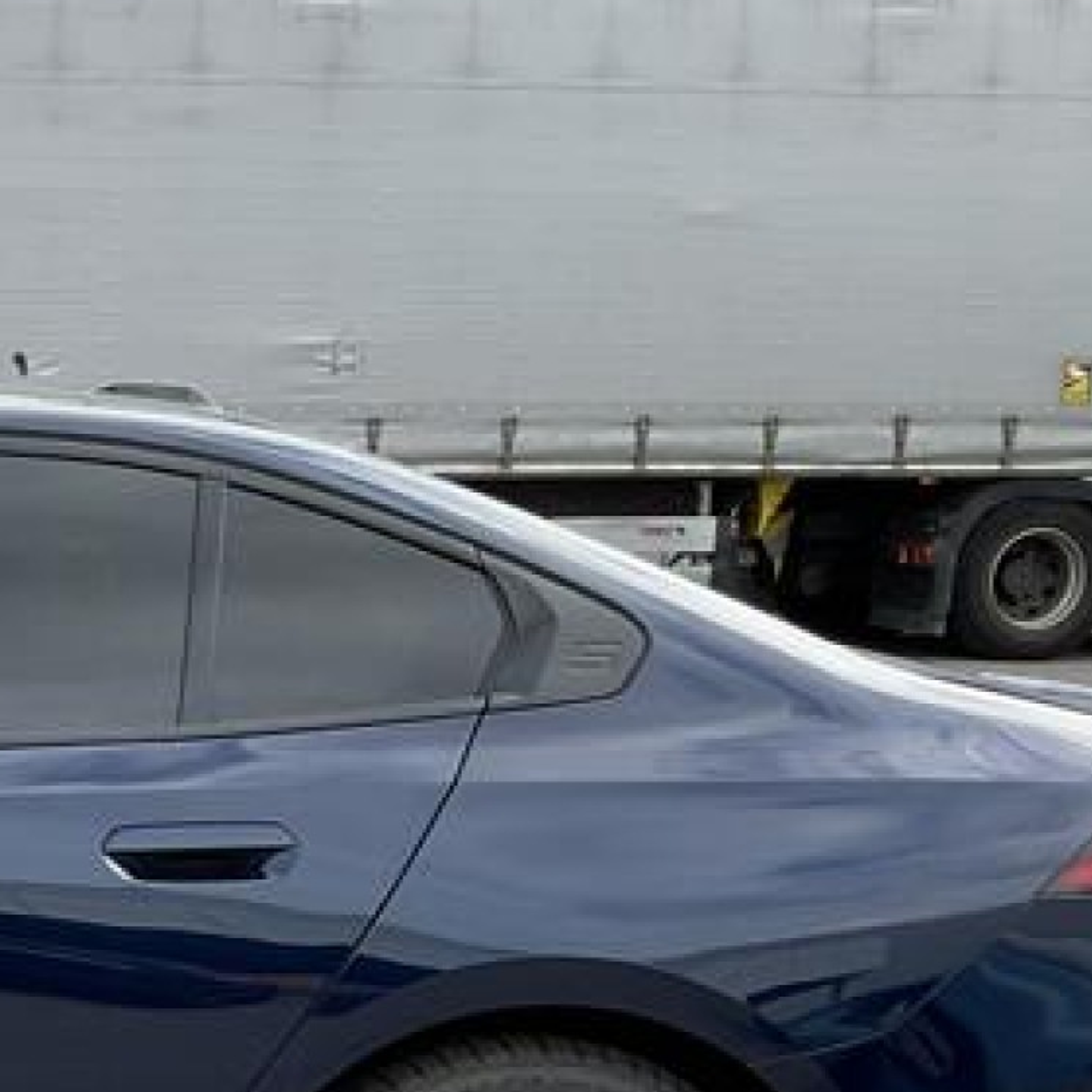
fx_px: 3355
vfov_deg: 18.0
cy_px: 1126
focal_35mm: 94
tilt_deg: -9.9
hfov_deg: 16.7
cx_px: -567
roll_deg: -1.9
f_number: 1.8
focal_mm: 3
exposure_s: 1/770
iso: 16
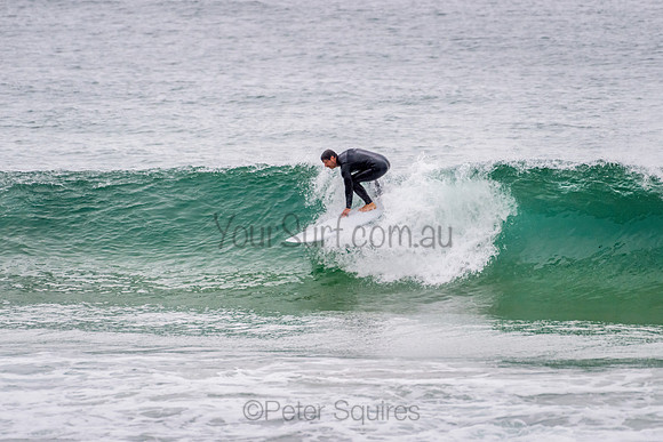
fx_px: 11298
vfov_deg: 2.2
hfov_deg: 3.4
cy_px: 220
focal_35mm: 613
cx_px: 365
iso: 800
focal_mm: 500
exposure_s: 1/1000
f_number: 5.6
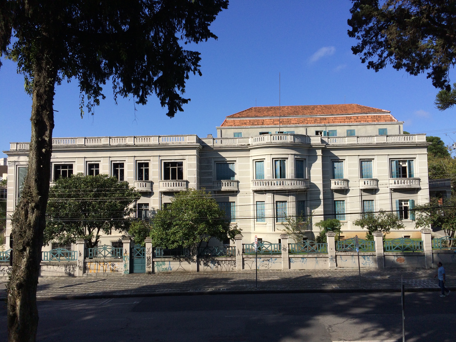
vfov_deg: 48.2
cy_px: 171
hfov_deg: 61.7
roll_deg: +0.3
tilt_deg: +3.1
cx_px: 228
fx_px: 382
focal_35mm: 29
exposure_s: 1/3425
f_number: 2.2
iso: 32
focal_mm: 4.15
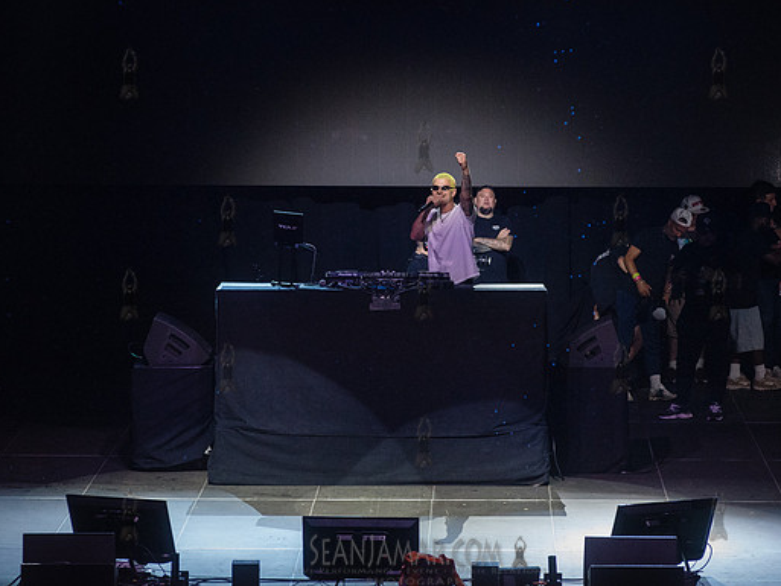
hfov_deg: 9.7
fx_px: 4604
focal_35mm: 204
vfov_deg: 7.3
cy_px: 266
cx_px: 416
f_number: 4.5
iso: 5000
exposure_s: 1/1000
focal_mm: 170
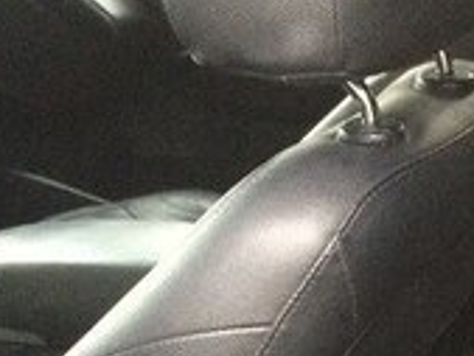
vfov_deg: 12.5
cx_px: 572
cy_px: 537
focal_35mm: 113
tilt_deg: -32.8
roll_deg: -0.3
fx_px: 1548
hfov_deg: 16.7
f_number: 2.2
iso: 320
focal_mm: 4.15
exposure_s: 1/17
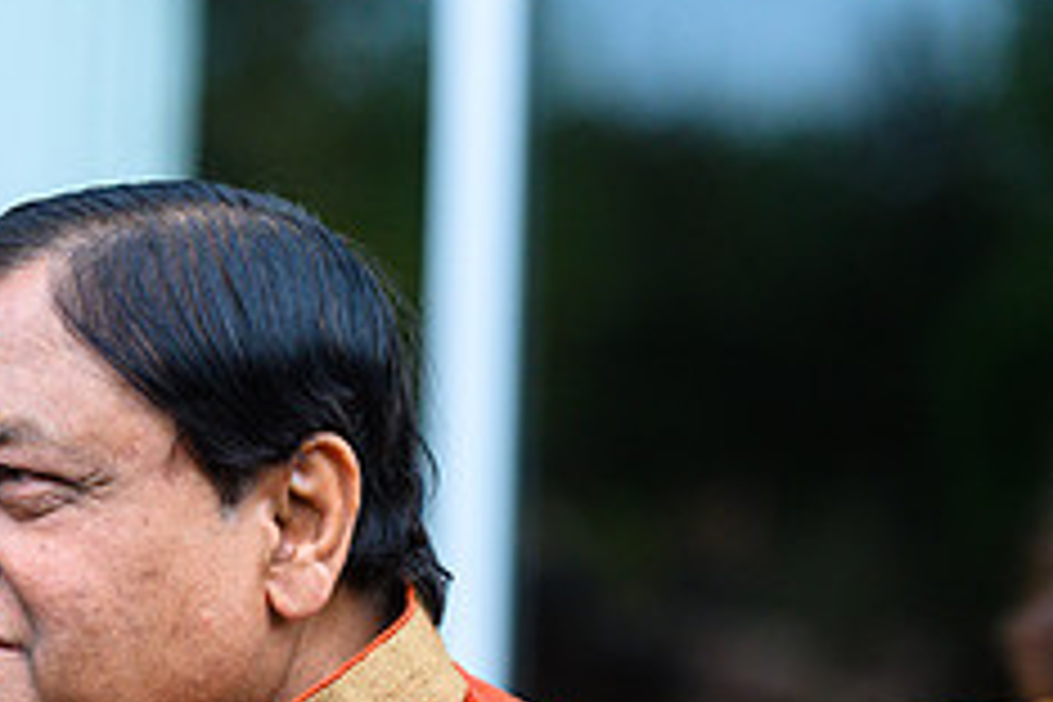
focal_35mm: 303
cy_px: 587
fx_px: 8862
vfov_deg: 4.5
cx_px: 86
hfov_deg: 6.8
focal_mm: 122
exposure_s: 1/5000
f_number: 3.2
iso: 640
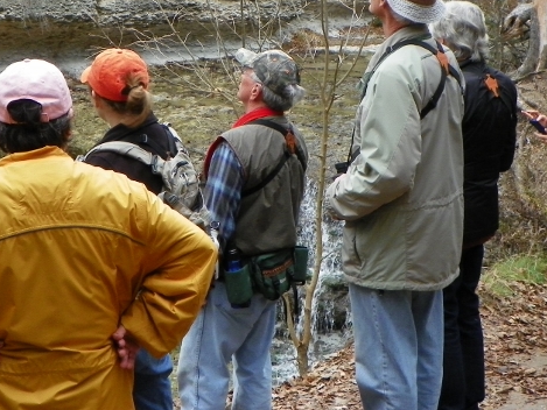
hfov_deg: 26.0
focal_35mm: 75
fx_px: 1185
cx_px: 230
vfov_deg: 19.5
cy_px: 102
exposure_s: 1/100
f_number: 5.6
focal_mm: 7.9
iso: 200
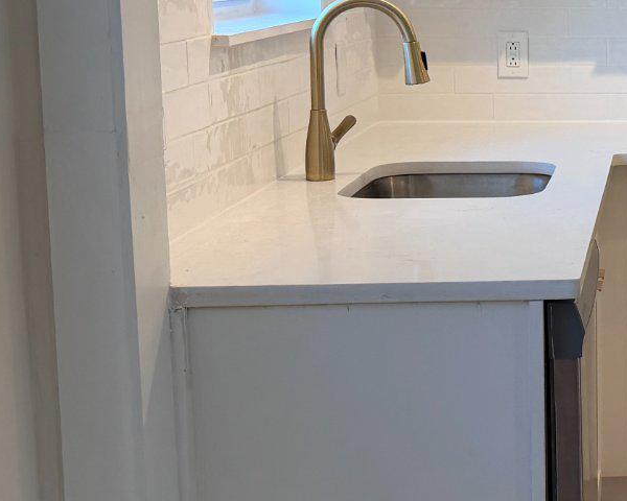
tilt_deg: -6.8
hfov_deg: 21.8
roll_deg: +0.0
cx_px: 781
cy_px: 167
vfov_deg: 19.1
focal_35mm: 80
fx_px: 1485
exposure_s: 1/120
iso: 100
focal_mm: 6.76
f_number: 1.78
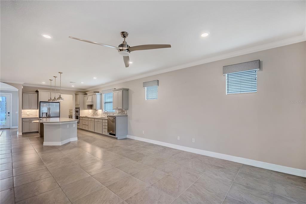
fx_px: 119
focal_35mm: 14
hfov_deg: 104.2
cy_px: 102
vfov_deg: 81.2
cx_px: 153
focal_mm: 14
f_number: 4.5
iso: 500
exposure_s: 1/800
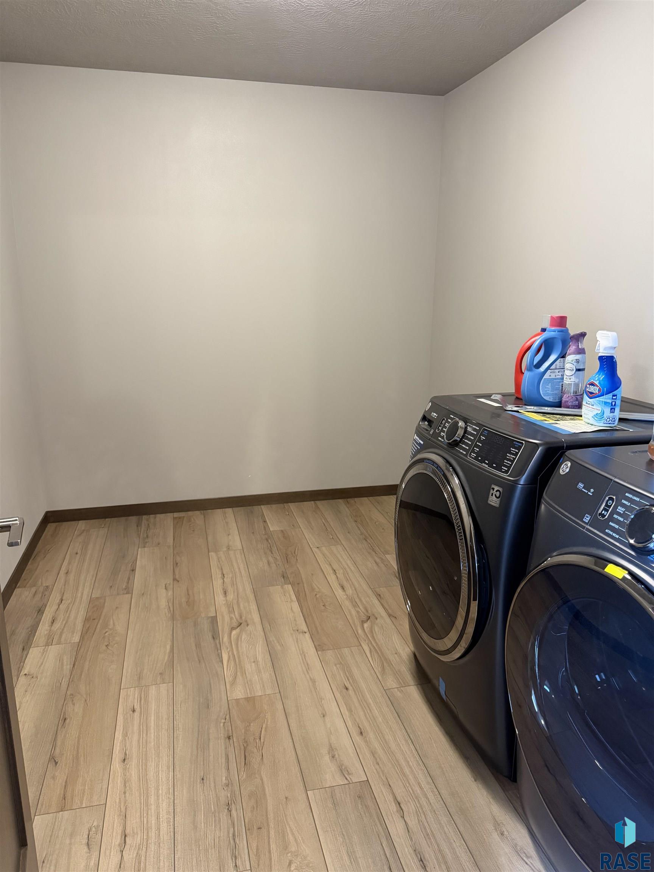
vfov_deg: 71.6
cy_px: 436
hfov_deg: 56.8
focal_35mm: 24
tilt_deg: -13.4
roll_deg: -0.5
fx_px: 605
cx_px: 327
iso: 500
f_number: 1.78
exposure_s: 1/60
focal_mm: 6.76
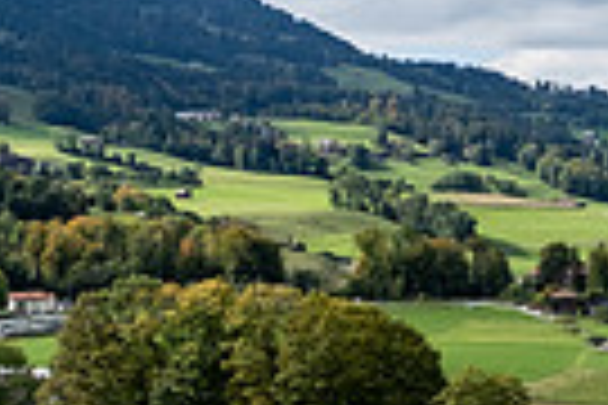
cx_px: 766
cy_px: 79
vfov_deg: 13.2
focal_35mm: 103
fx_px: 1739
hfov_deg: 18.6
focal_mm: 16
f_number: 5.6
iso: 320
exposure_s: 1/1250
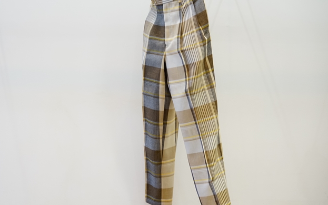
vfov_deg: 18.1
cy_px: 92
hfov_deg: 28.5
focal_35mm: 72
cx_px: 123
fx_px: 643
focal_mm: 55
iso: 800
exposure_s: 1/60
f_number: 4
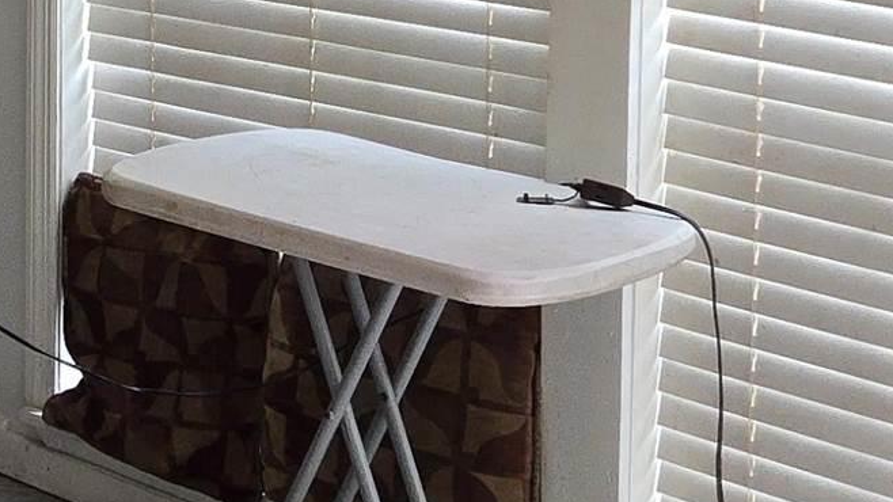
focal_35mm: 117
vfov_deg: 10.0
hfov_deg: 16.6
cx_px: -474
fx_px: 2770
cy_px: -265
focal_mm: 5.4
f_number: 1.8
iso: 100
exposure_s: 1/60
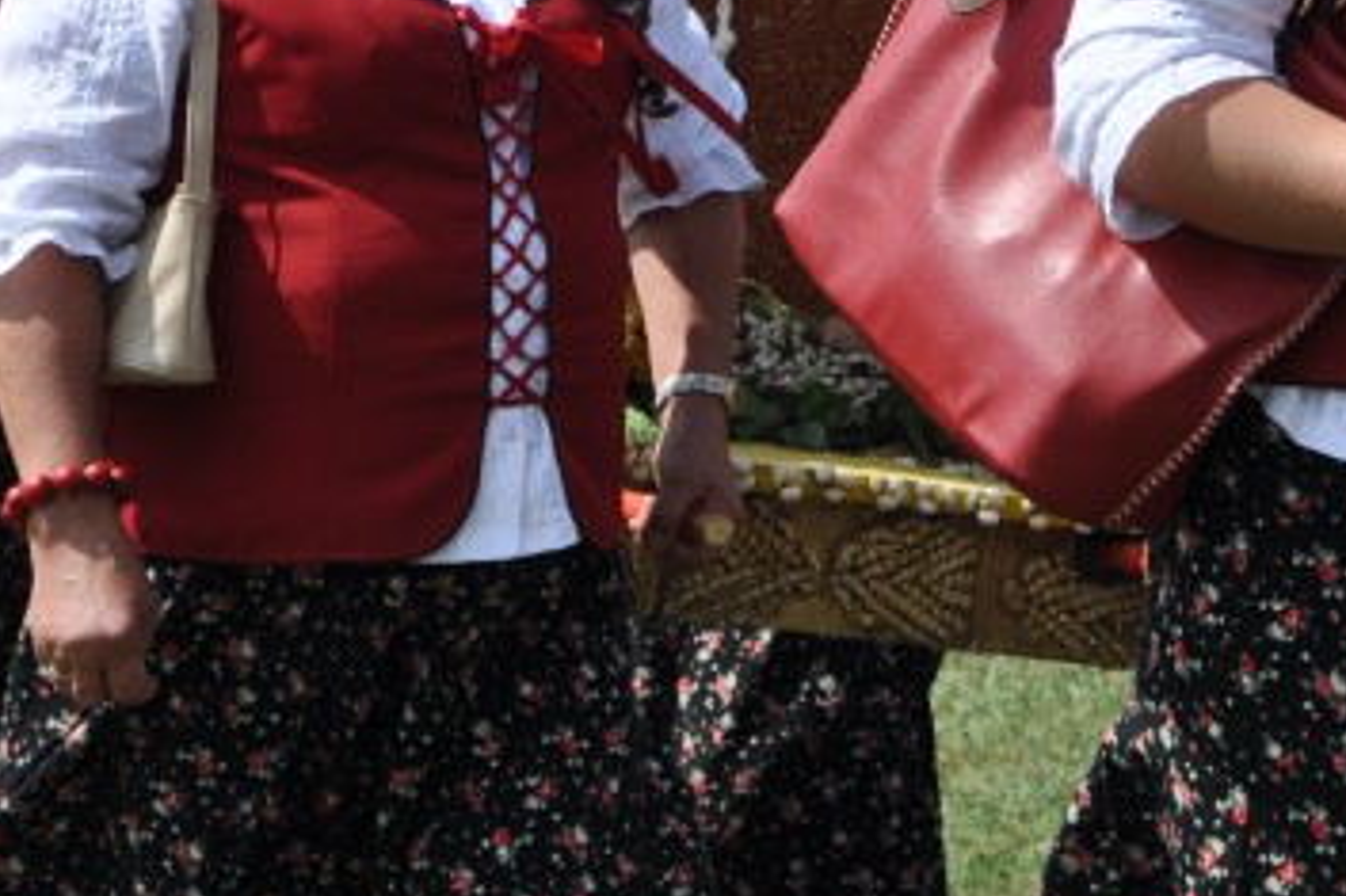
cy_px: 46
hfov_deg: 6.5
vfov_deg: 4.3
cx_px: 1228
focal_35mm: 318
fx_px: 11899
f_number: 10
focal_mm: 75
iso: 200
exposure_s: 1/400
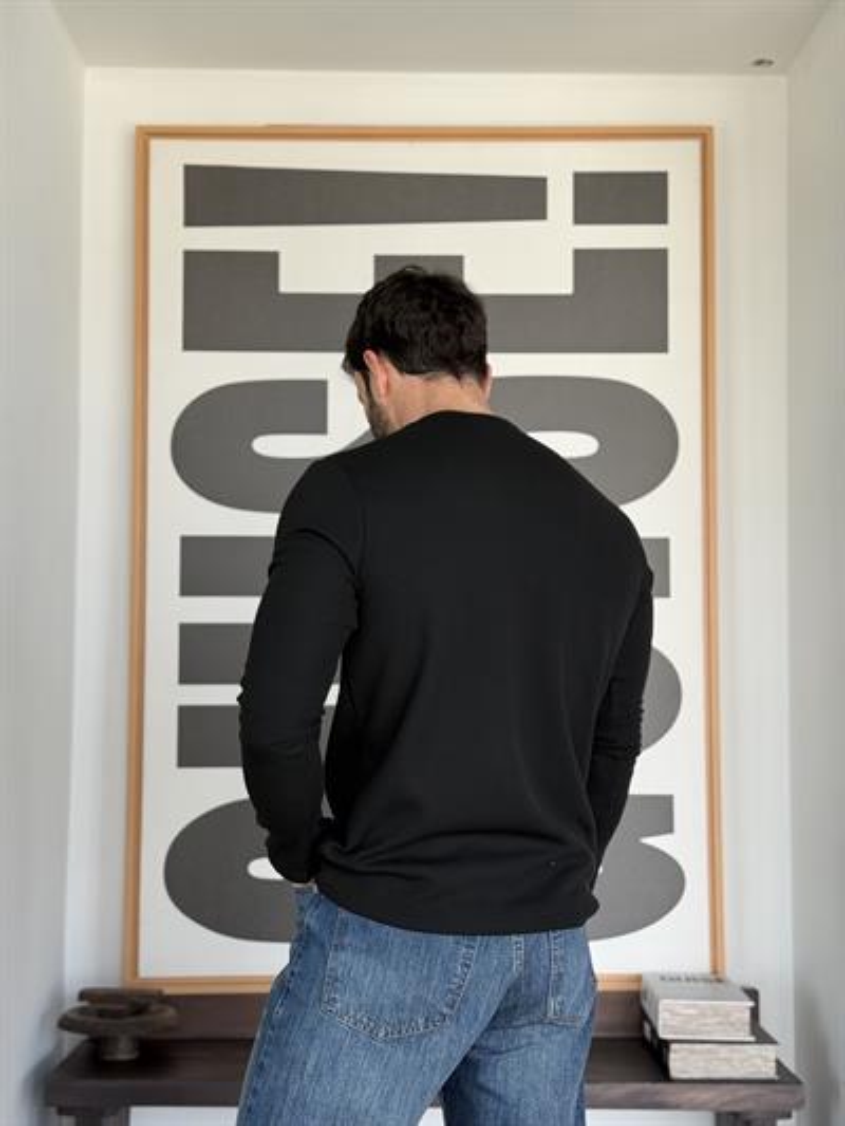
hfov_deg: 30.3
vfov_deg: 39.6
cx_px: 422
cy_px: 563
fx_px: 1562
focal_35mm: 48
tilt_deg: +3.8
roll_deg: -0.5
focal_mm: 6.76
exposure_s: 1/132
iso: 50
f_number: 1.78
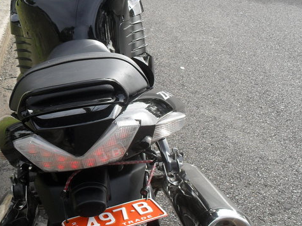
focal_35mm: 59
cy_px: 76
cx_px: 54
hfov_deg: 31.7
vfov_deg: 24.7
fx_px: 515
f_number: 8.4
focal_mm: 6.3
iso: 100
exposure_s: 1/90
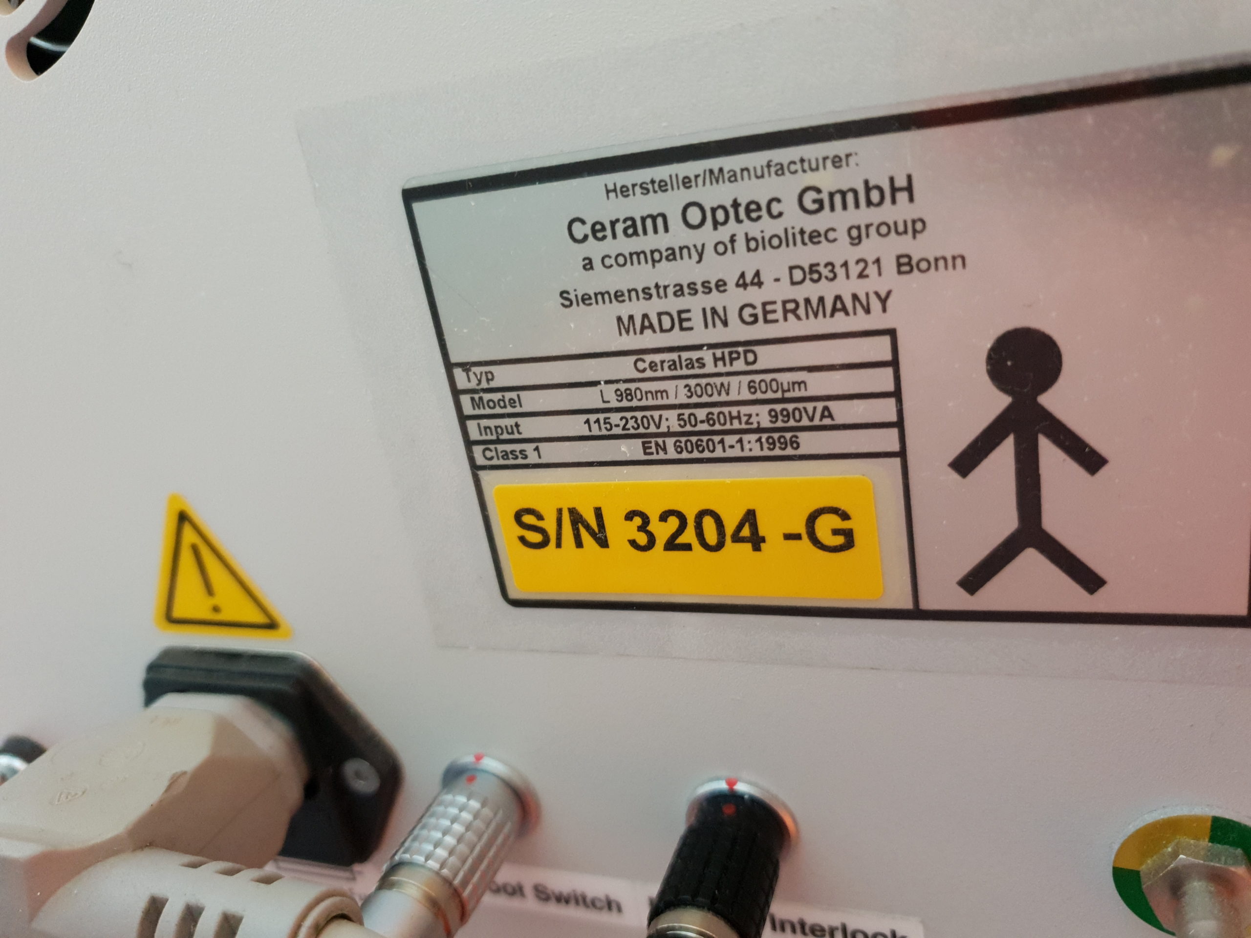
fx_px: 940
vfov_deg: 53.1
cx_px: 626
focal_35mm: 26
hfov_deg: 67.3
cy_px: 469
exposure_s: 1/25
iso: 320
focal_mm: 4.3
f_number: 1.5
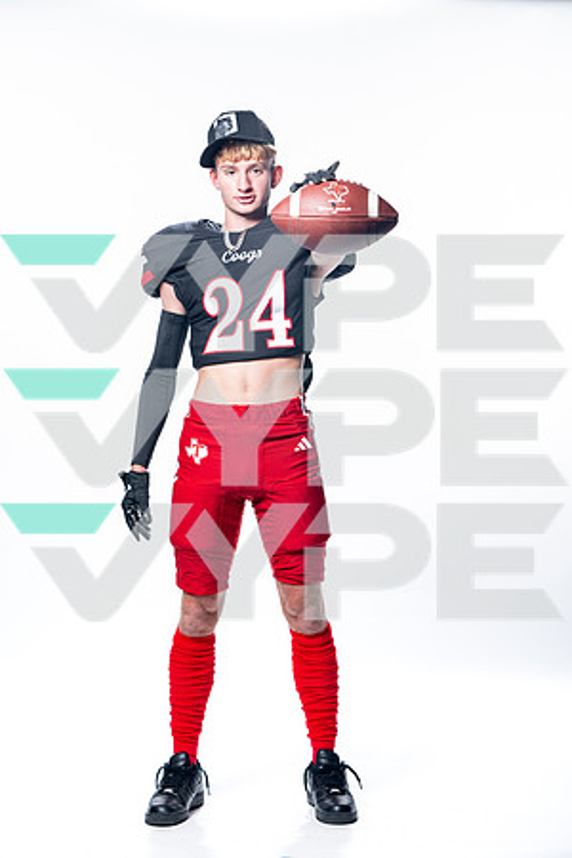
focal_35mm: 86
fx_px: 2050
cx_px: 286
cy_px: 429
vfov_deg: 23.6
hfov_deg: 15.9
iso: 100
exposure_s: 1/250
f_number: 5.6
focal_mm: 86
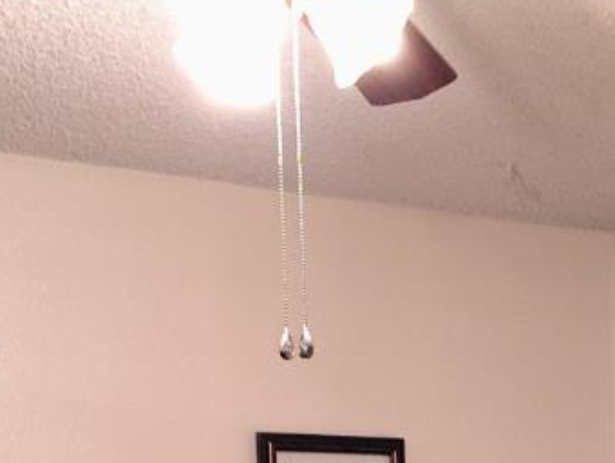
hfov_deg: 18.4
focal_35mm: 106
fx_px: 1886
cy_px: 914
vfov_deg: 12.4
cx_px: 467
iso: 1056
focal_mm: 5.56
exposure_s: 1/60
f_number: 1.8
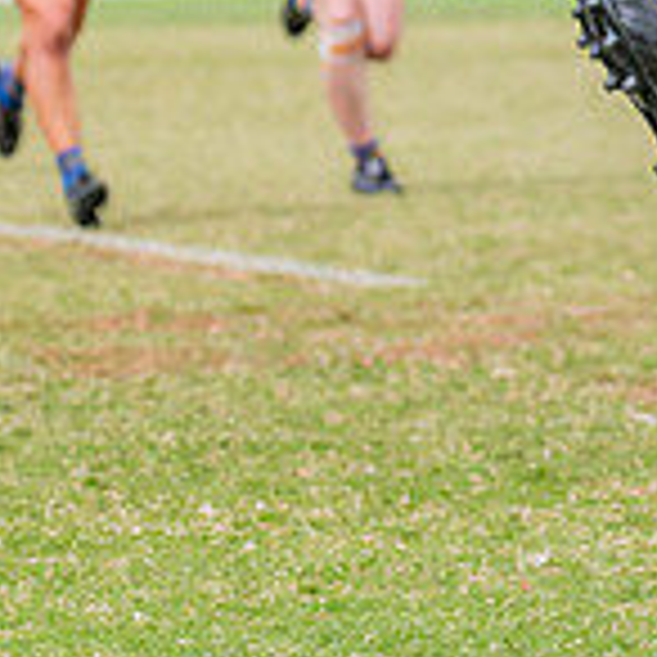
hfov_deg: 3.0
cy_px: -88
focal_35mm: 575
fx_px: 12347
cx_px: 1192
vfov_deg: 3.0
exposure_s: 1/1250
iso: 800
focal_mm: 170
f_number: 9
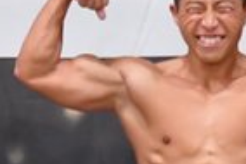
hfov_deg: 1.7
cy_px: 288
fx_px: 8085
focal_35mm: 1182
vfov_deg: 1.2
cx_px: -67
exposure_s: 1/400
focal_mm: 145
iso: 6400
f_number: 5.6
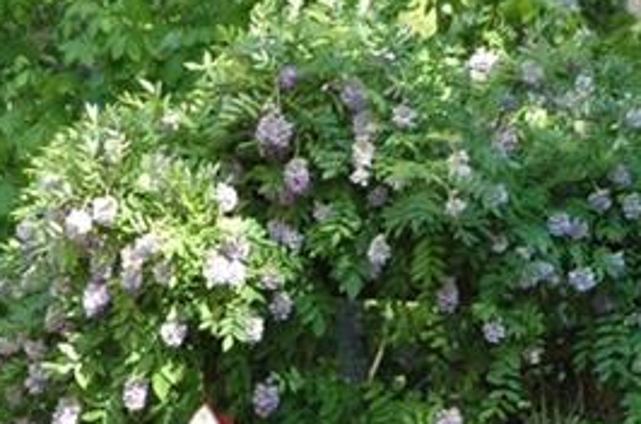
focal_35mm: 347
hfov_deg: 6.0
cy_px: 226
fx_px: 6164
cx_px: 412
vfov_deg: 3.9
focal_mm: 60
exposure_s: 1/250
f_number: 8
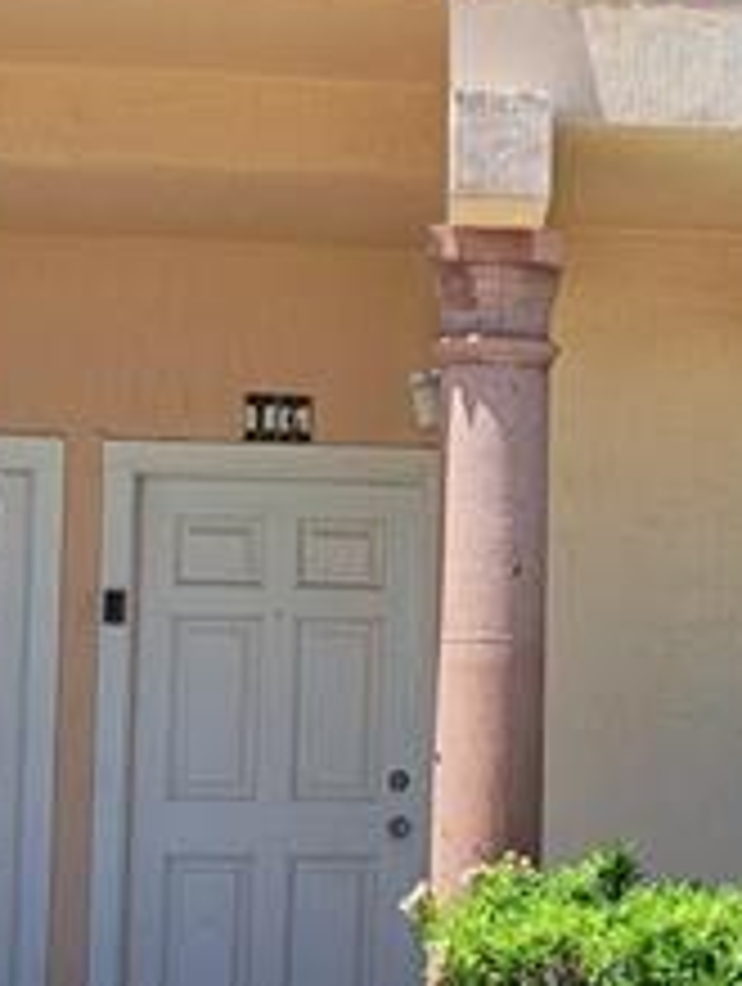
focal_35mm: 84
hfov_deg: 17.5
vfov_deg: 23.2
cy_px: 585
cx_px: 585
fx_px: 2394
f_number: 1.8
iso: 50
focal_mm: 5.23
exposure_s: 1/1332
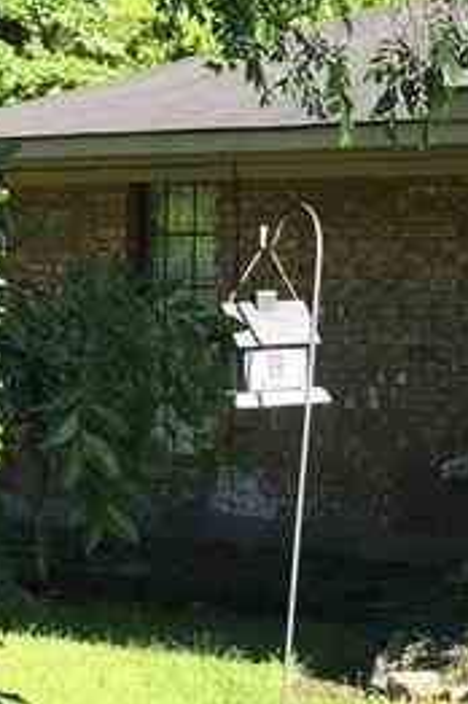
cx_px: 1226
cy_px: 279
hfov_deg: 9.8
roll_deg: -0.6
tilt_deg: +0.4
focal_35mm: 118
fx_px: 2307
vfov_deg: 17.4
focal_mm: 4.15
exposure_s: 1/520
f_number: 2.2
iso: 32
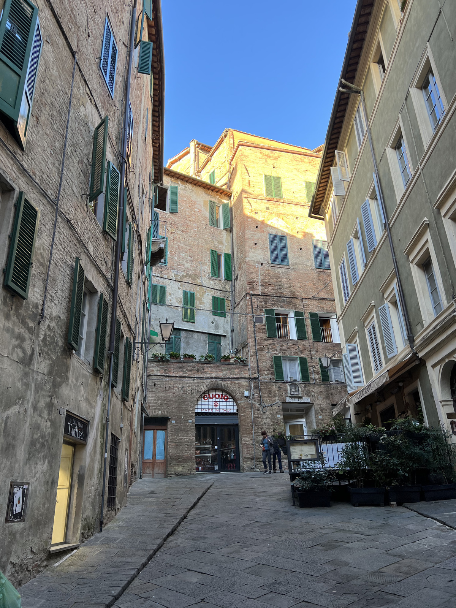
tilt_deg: +24.5
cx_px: 228
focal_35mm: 26
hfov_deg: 53.1
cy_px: 304
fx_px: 457
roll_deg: +2.0
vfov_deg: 67.3
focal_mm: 5.7
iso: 40
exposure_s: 1/217
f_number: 1.5
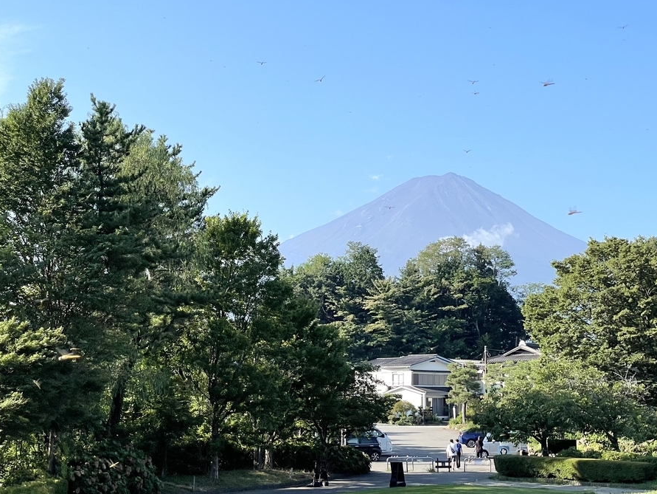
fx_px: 1329
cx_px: 426
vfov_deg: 21.0
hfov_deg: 27.6
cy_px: 224
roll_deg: -0.5
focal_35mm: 70
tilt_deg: +9.2
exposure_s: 1/1065
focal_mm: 6
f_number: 2
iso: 25
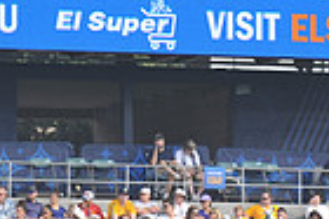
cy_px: 35
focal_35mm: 702
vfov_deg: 2.0
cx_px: 188
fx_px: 6408
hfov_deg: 2.9
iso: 200
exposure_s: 1/200
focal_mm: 170
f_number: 7.1
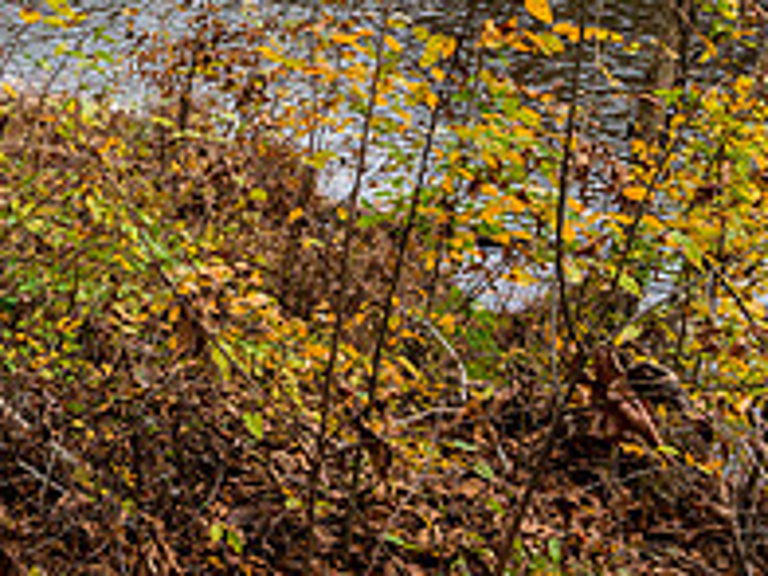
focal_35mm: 70
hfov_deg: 25.3
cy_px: 10
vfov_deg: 20.4
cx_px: -129
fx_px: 1553
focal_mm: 24
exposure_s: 1/30
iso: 400
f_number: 8
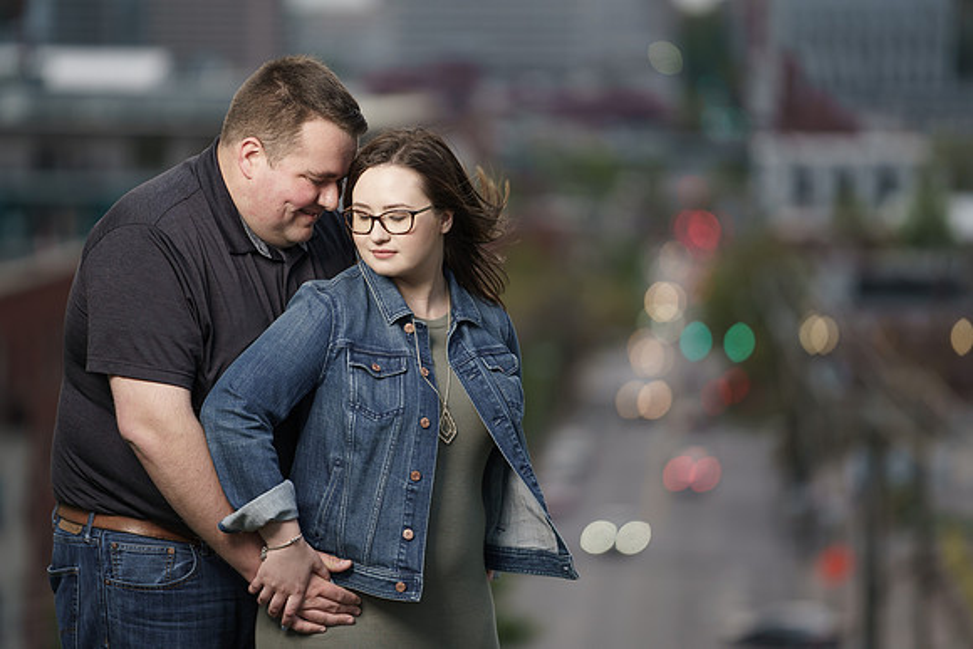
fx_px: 5700
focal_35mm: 211
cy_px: 310
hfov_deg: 9.8
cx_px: 465
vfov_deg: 6.5
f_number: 2.8
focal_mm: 198
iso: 100
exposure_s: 1/200
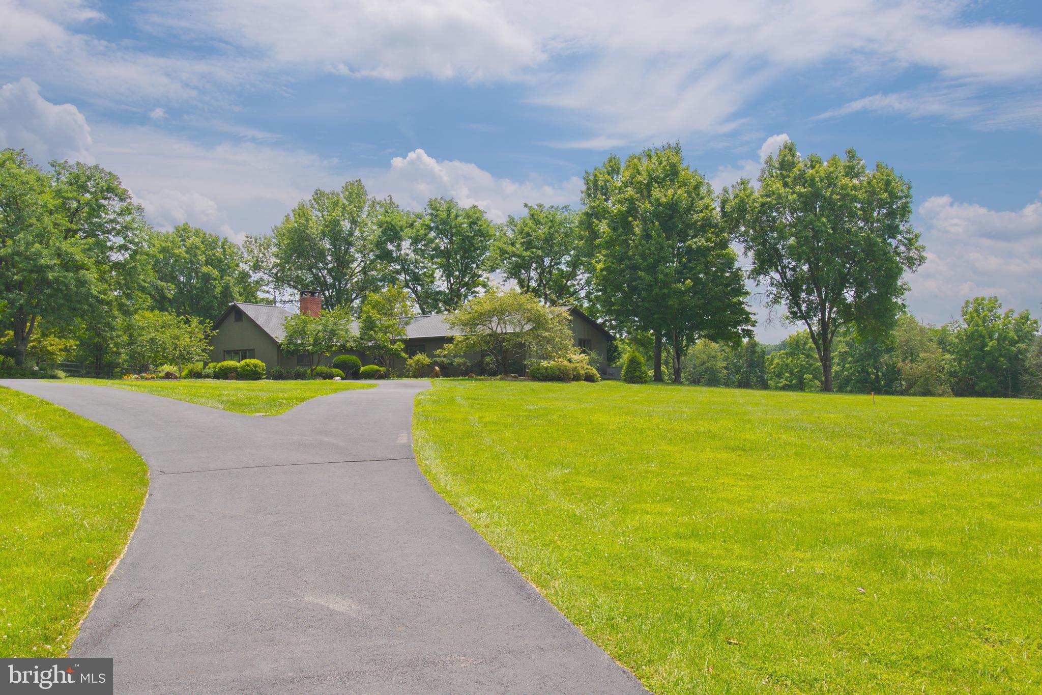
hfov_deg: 57.2
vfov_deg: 40.0
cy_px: 348
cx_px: 521
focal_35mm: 33
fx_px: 955
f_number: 11
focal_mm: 22
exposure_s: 1/500
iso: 100
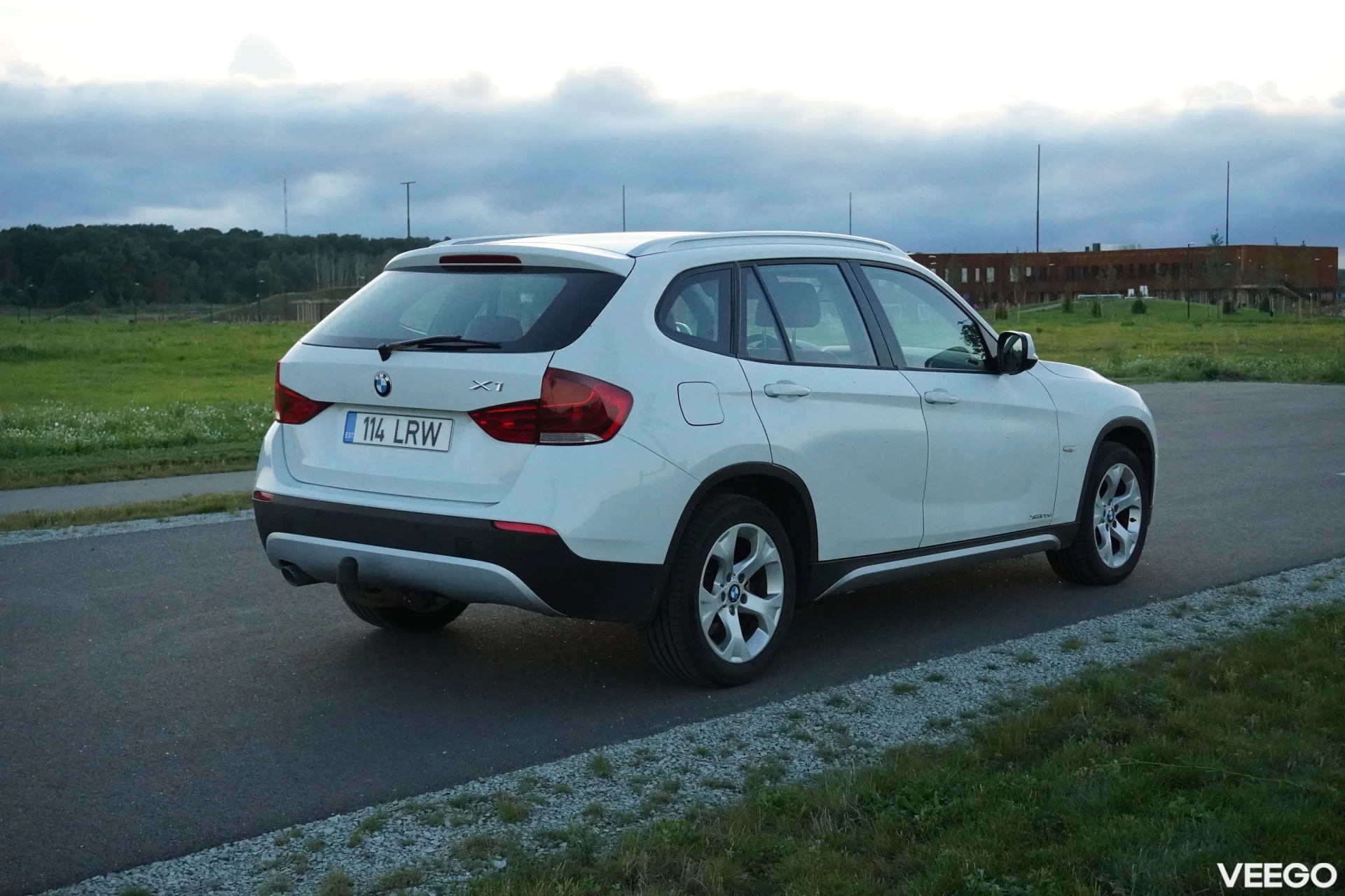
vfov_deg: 26.5
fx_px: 1905
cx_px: 672
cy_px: 448
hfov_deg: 38.9
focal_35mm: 51
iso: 5000
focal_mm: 34
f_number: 5.6
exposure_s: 1/4000
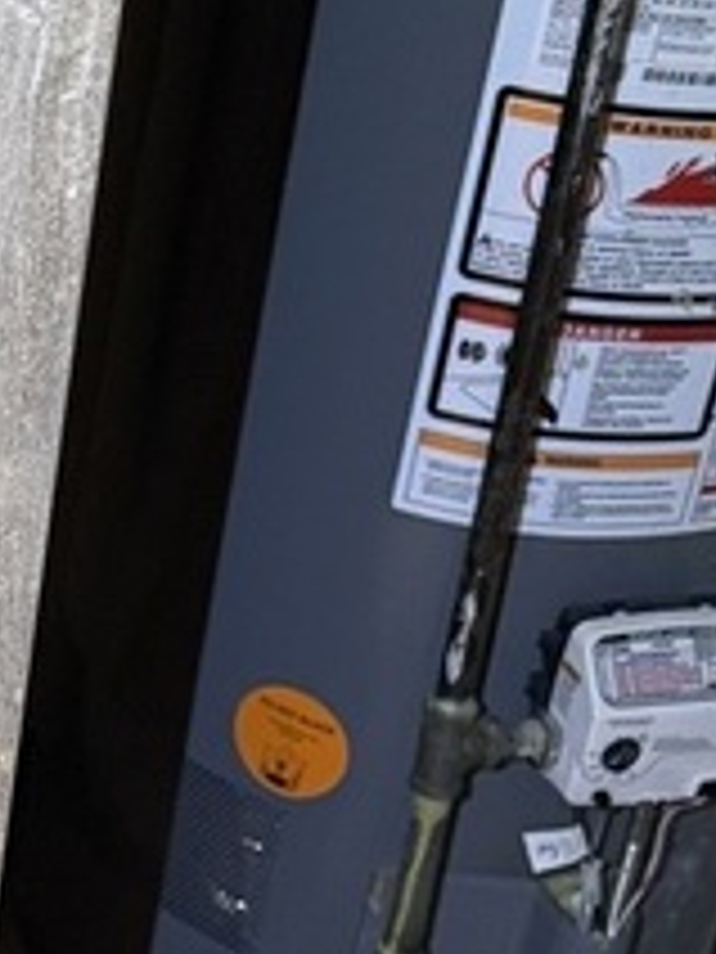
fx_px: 3365
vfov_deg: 16.1
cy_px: 576
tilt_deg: -31.1
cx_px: -149
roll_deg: -6.7
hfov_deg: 11.9
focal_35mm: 122
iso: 400
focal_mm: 6.76
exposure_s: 1/60
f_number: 1.78
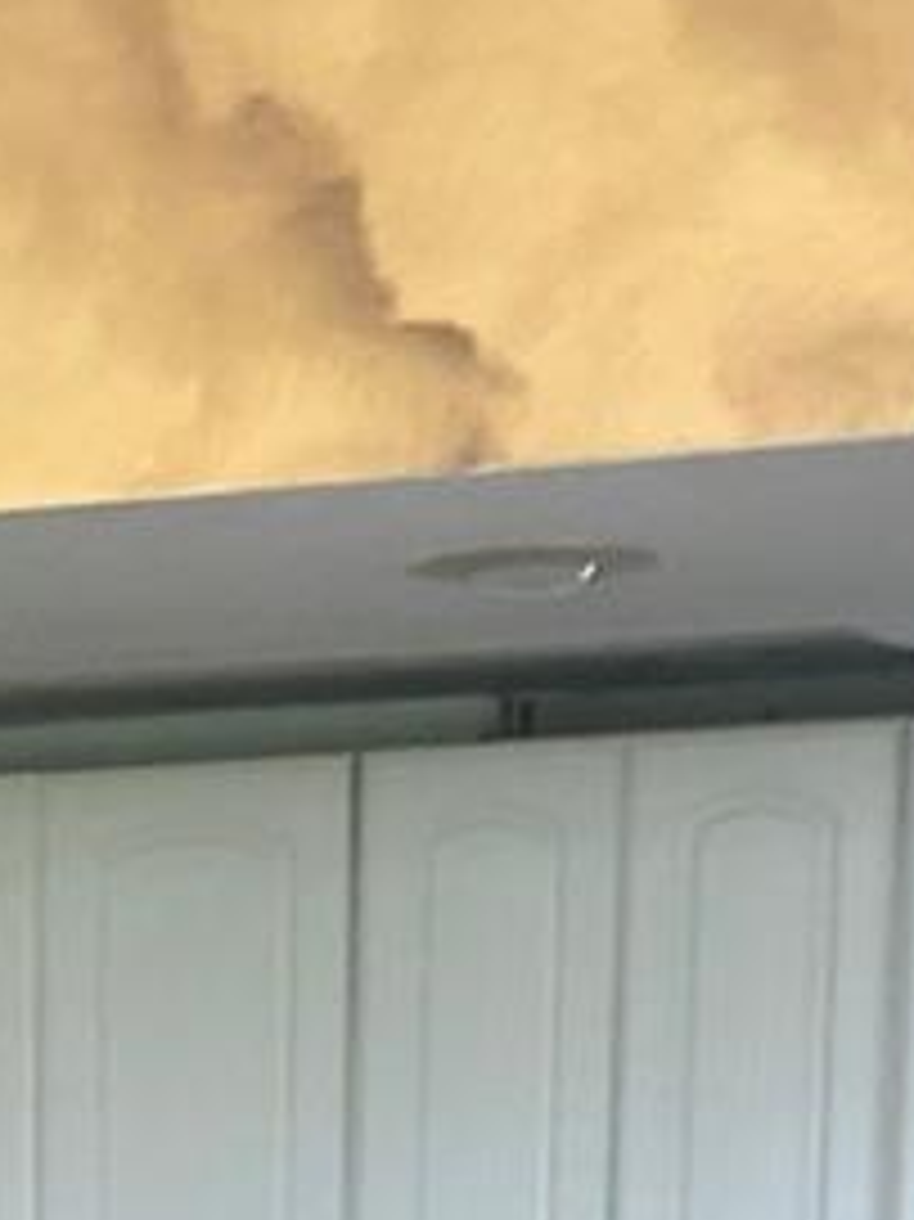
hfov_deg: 11.6
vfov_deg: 13.7
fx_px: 4369
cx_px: -306
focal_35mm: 124
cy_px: 2372
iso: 64
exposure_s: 1/17
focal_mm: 4
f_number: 1.8
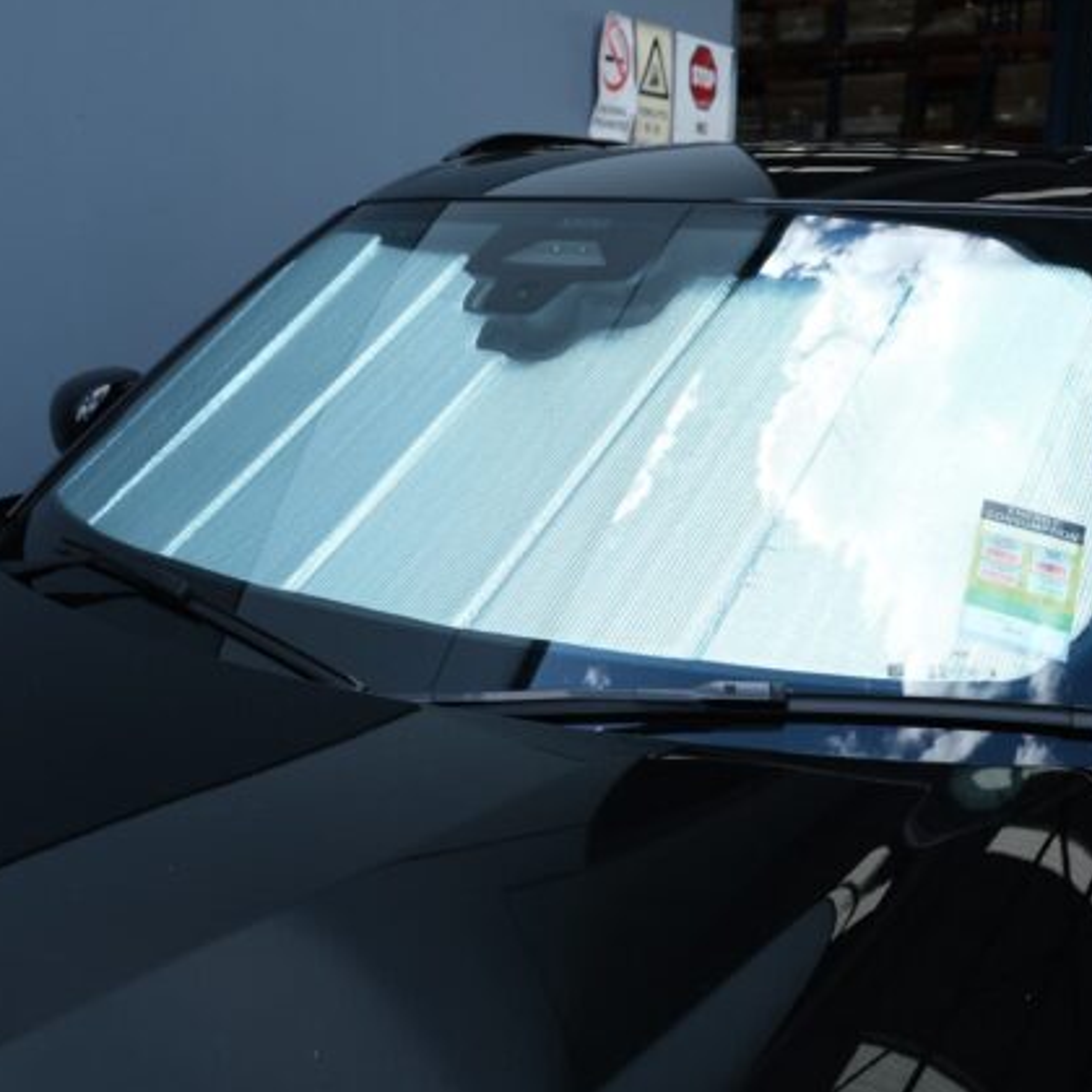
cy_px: 545
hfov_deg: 47.2
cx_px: 564
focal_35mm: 35
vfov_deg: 47.2
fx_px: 1249
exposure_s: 1/170
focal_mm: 18
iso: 160
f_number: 4.5
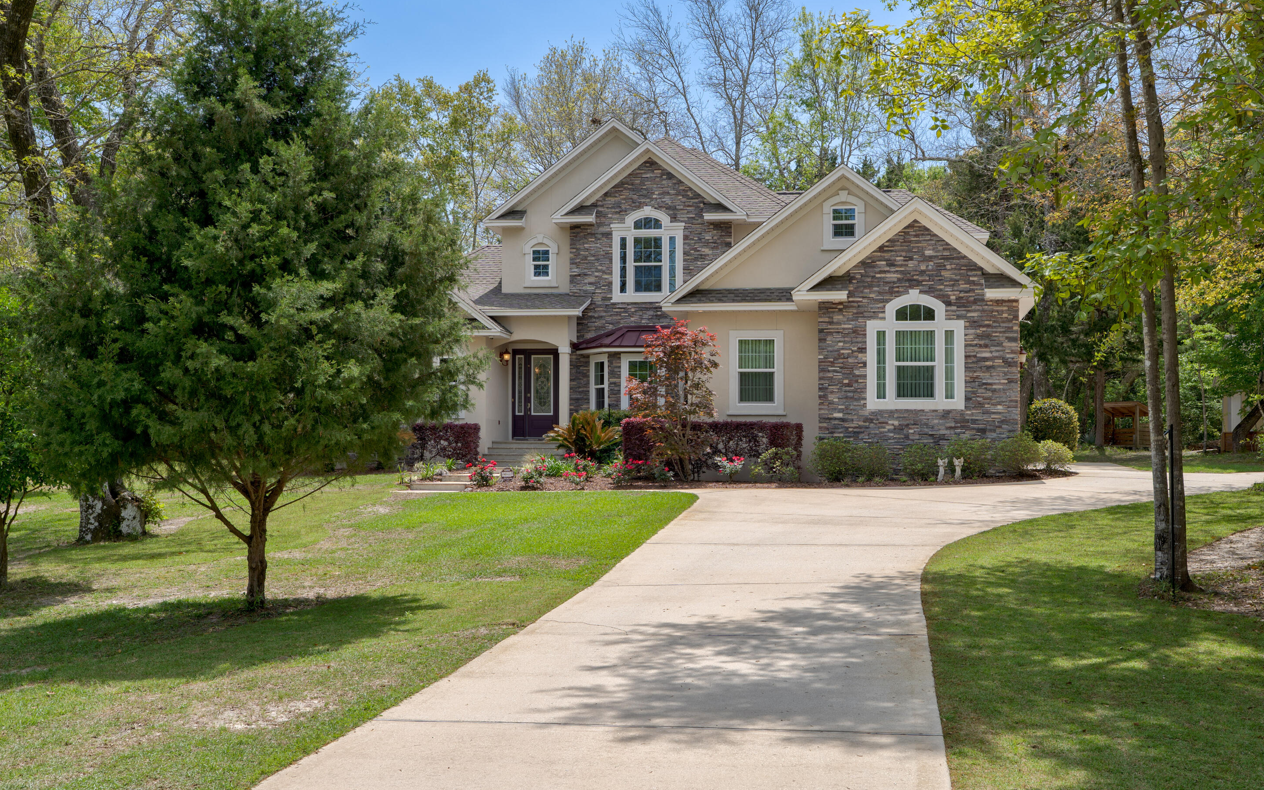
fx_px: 1275
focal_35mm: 37
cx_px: 633
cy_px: 396
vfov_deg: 34.4
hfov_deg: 52.7
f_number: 7.1
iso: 100
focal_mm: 35
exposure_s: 1/60
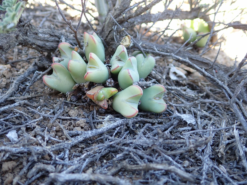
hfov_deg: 60.0
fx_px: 214
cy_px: 92
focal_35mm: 30
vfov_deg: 46.8
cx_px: 124
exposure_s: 1/125
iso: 200
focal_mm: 5.5
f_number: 2.3
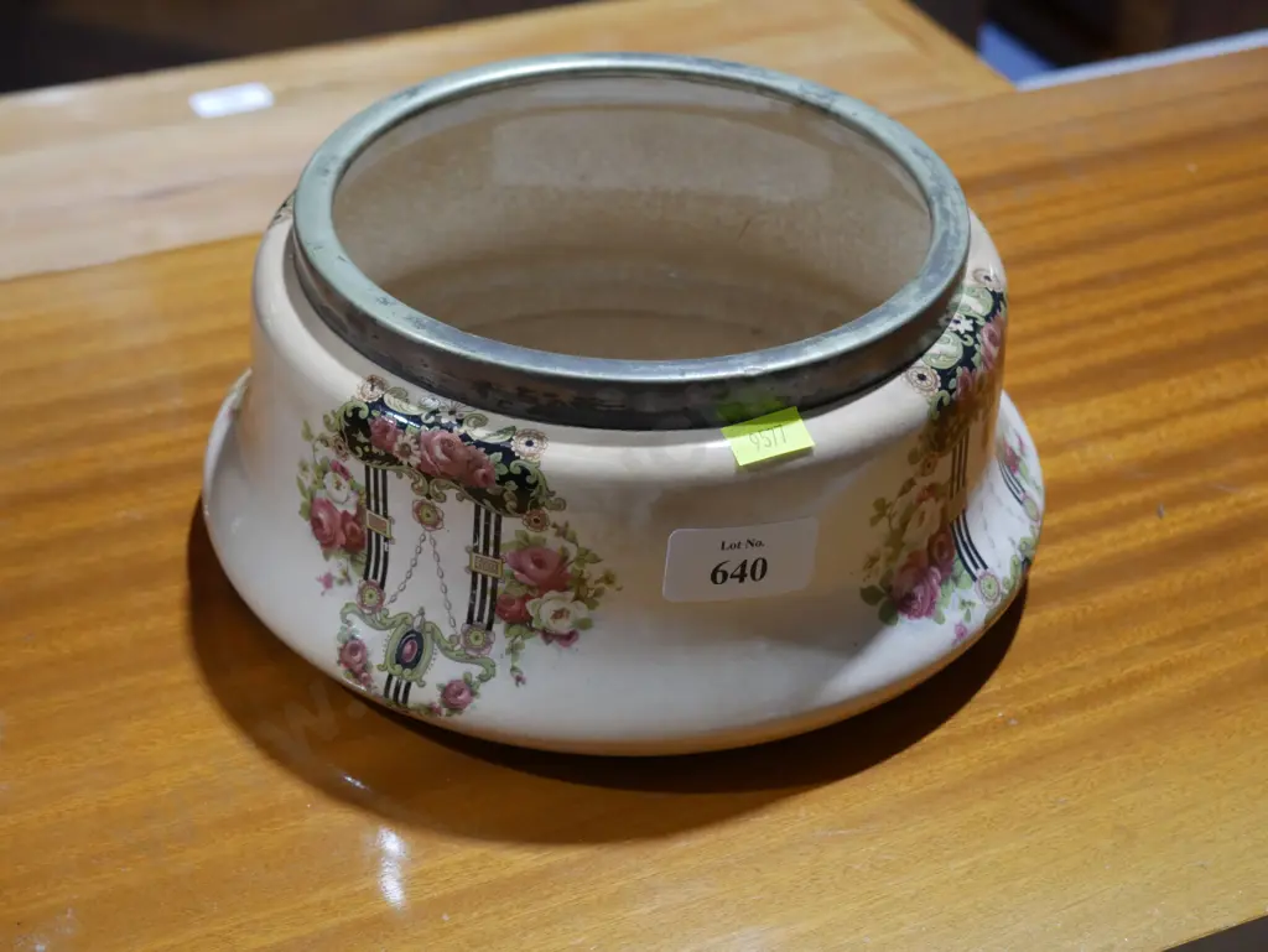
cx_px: 634
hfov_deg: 31.2
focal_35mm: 62
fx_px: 2272
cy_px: 476
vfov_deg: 23.7
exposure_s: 1/80
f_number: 5.4
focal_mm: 31
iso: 1000
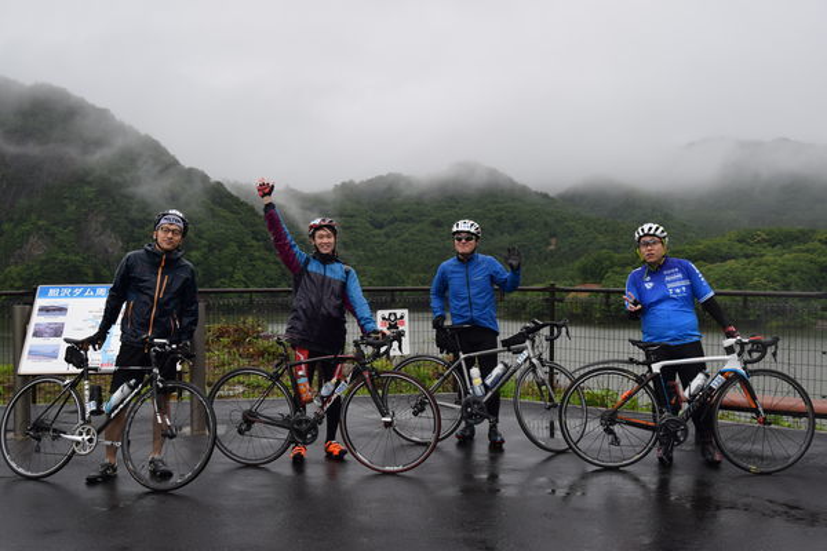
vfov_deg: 36.9
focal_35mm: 36
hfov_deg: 53.1
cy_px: 276
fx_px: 827
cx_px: 414
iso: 360
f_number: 8
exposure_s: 1/250
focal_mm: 24
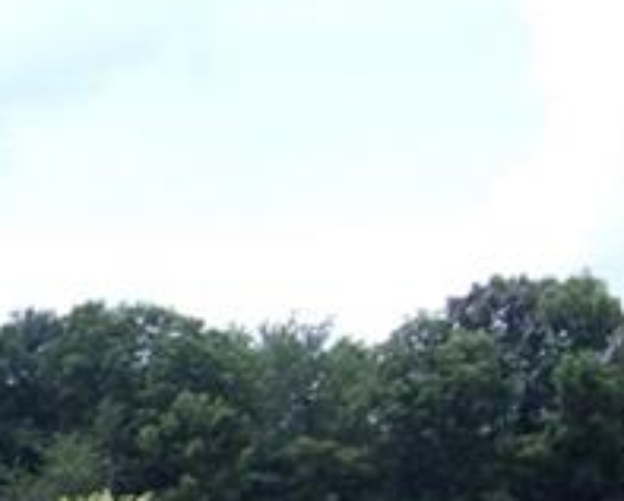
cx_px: -469
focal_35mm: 111
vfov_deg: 12.9
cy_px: 824
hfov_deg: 15.2
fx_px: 2052
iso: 200
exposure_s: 1/140
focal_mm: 5.1
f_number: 10.8
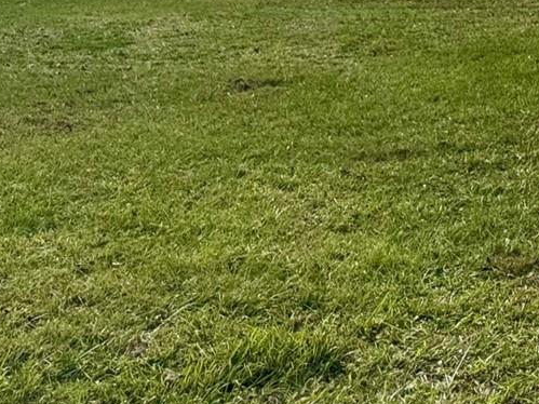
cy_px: -196
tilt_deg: +2.1
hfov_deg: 21.7
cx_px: 779
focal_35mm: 77
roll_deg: +0.1
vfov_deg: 17.3
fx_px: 1199
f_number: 1.78
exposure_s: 1/12346
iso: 64
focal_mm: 6.76
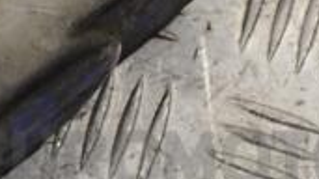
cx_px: -65
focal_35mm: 210
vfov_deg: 5.7
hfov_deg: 10.1
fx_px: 1775
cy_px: -90
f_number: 5
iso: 140
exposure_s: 1/30
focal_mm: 38
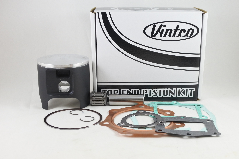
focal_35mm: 42
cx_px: 122
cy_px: 77
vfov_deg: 31.9
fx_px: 279
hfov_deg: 46.4
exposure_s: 1/125
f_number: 4.2
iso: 560
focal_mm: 15
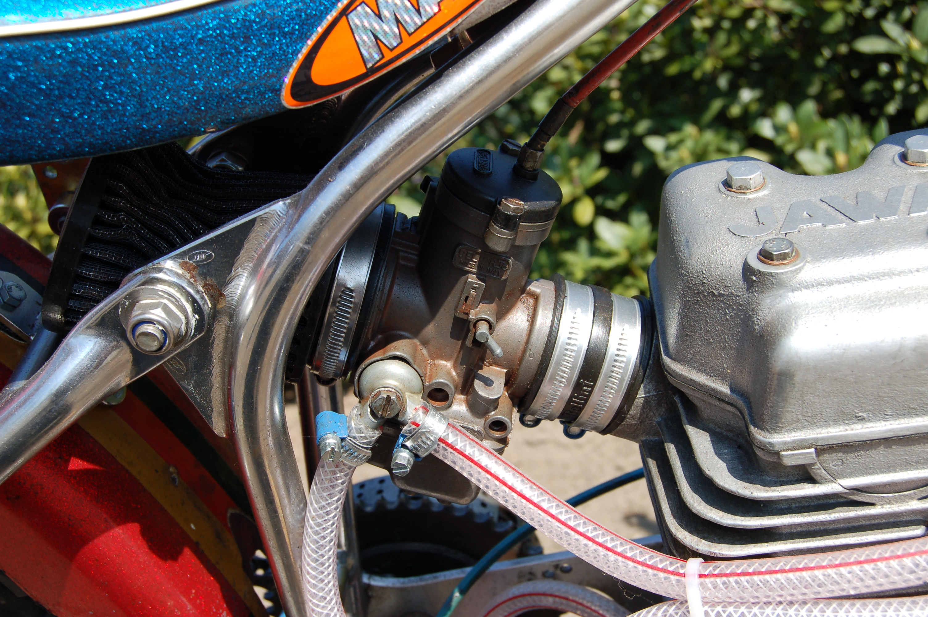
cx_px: 464
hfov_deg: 41.1
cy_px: 308
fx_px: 1236
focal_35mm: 48
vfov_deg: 28.0
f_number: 8
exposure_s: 1/250
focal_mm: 32
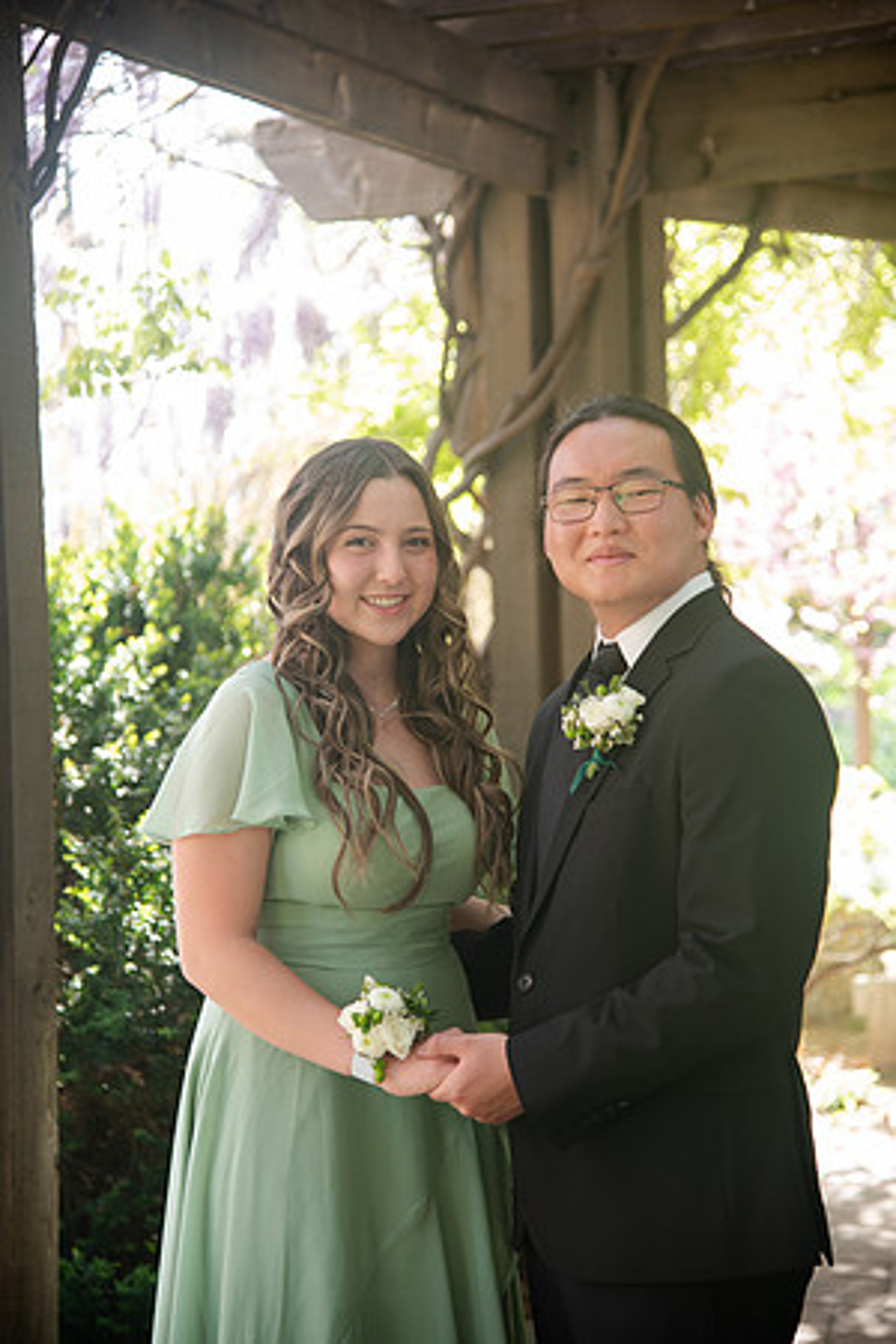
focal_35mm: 78
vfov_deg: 26.0
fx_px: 2912
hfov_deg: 17.5
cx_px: 448
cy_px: 672
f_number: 4
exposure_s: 1/125
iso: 400
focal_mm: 78
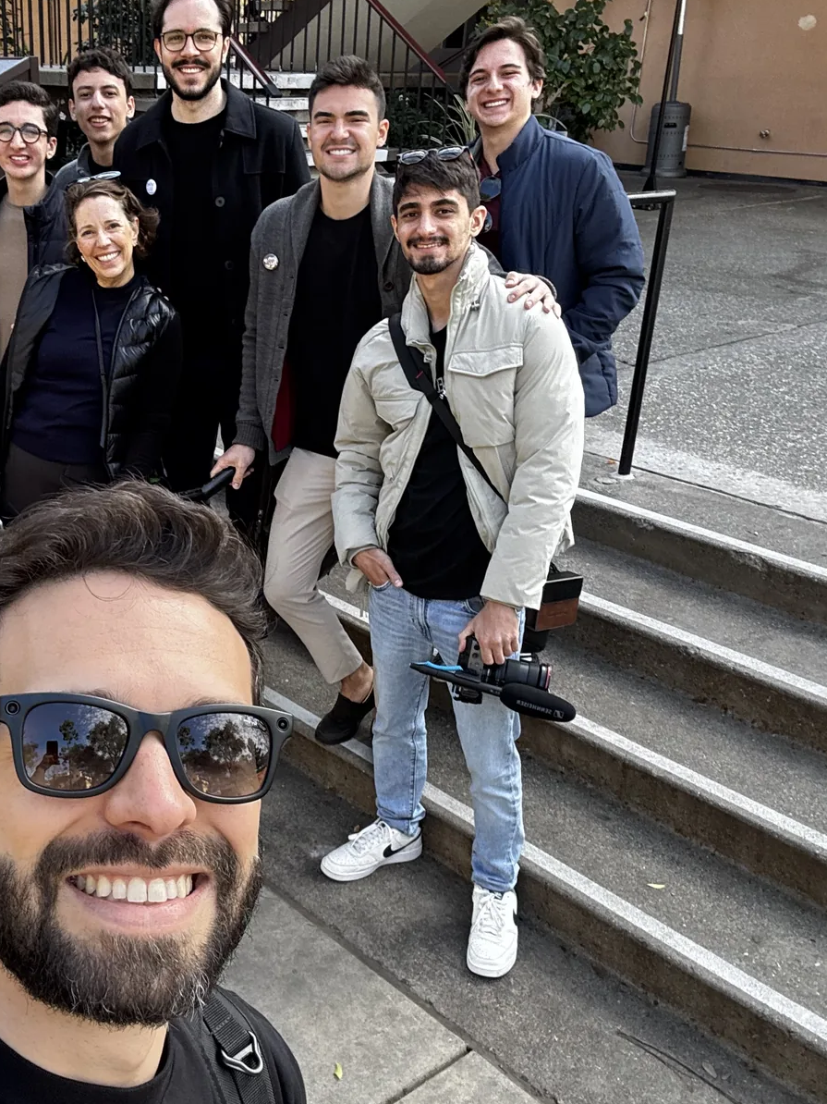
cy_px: 552
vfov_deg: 50.1
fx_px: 1179
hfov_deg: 37.7
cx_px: 210
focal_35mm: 37
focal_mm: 2.69
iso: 32
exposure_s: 1/122
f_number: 1.9
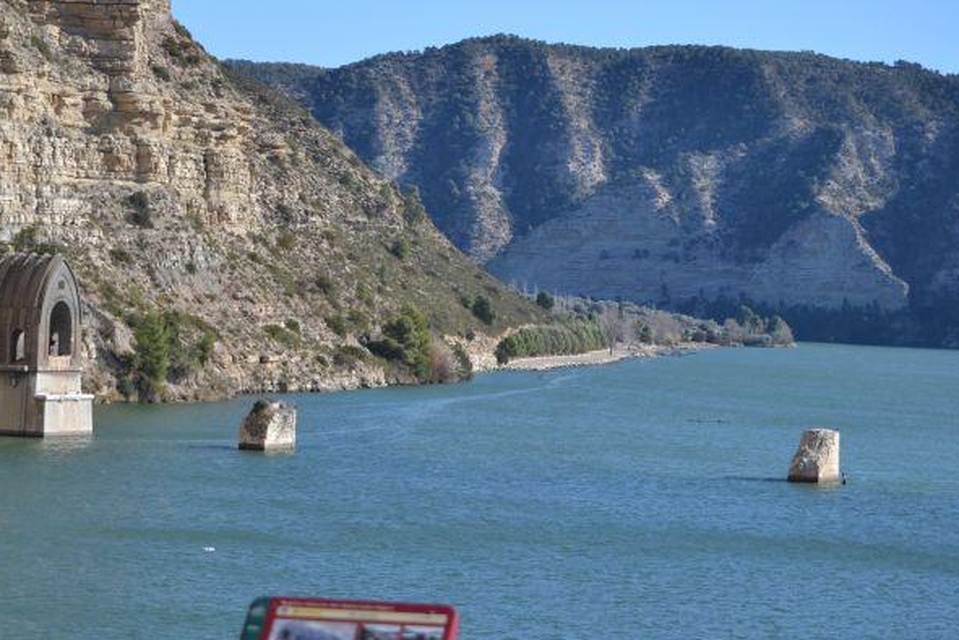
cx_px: 372
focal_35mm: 112
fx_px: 2975
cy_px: 405
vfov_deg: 12.3
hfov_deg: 18.3
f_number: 5.6
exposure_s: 1/500
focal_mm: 55
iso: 100
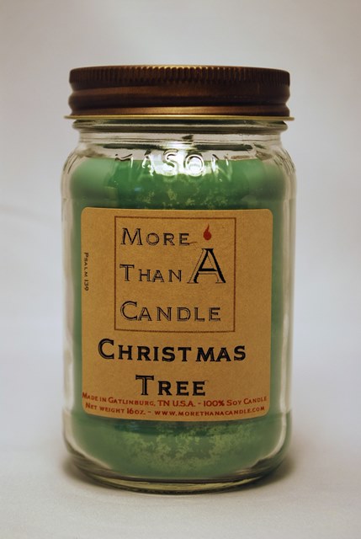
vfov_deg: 24.6
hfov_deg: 16.6
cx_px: 180
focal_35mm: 82
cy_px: 270
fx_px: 1236
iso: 200
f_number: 5.6
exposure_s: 1/125
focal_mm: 55
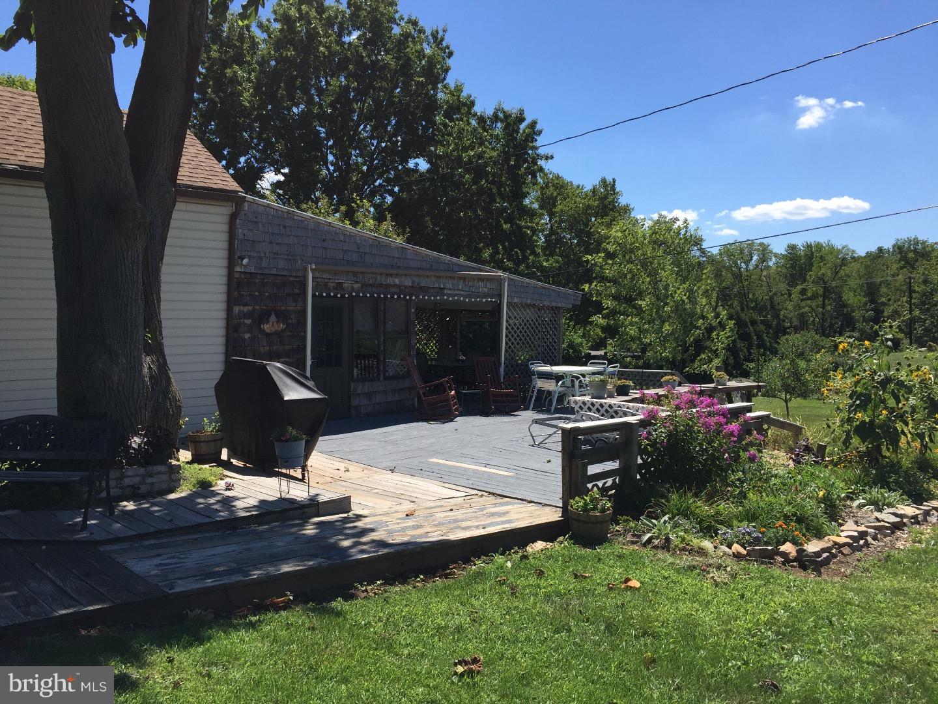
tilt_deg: -4.4
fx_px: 786
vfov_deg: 48.2
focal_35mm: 29
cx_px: 469
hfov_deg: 61.7
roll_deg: -0.7
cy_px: 352
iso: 32
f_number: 2.2
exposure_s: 1/1799
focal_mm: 4.15
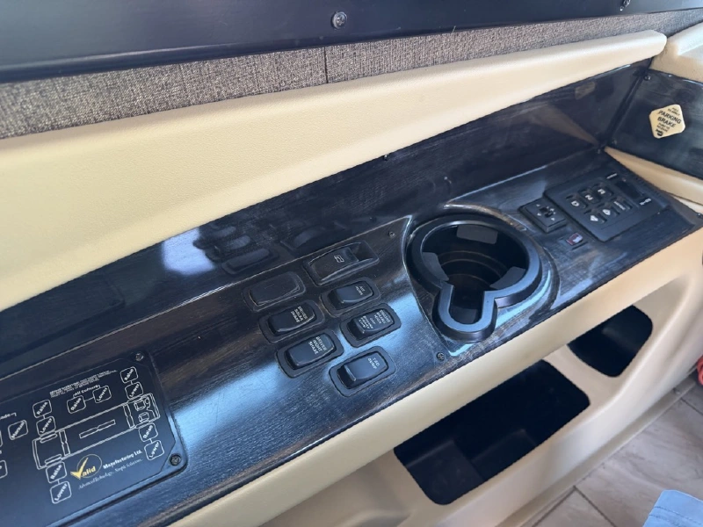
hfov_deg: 71.6
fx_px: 487
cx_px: 352
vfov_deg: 56.8
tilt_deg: -43.8
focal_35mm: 24
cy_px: 264
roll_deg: +1.7
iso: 200
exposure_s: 1/71
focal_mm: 6.76
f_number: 1.78
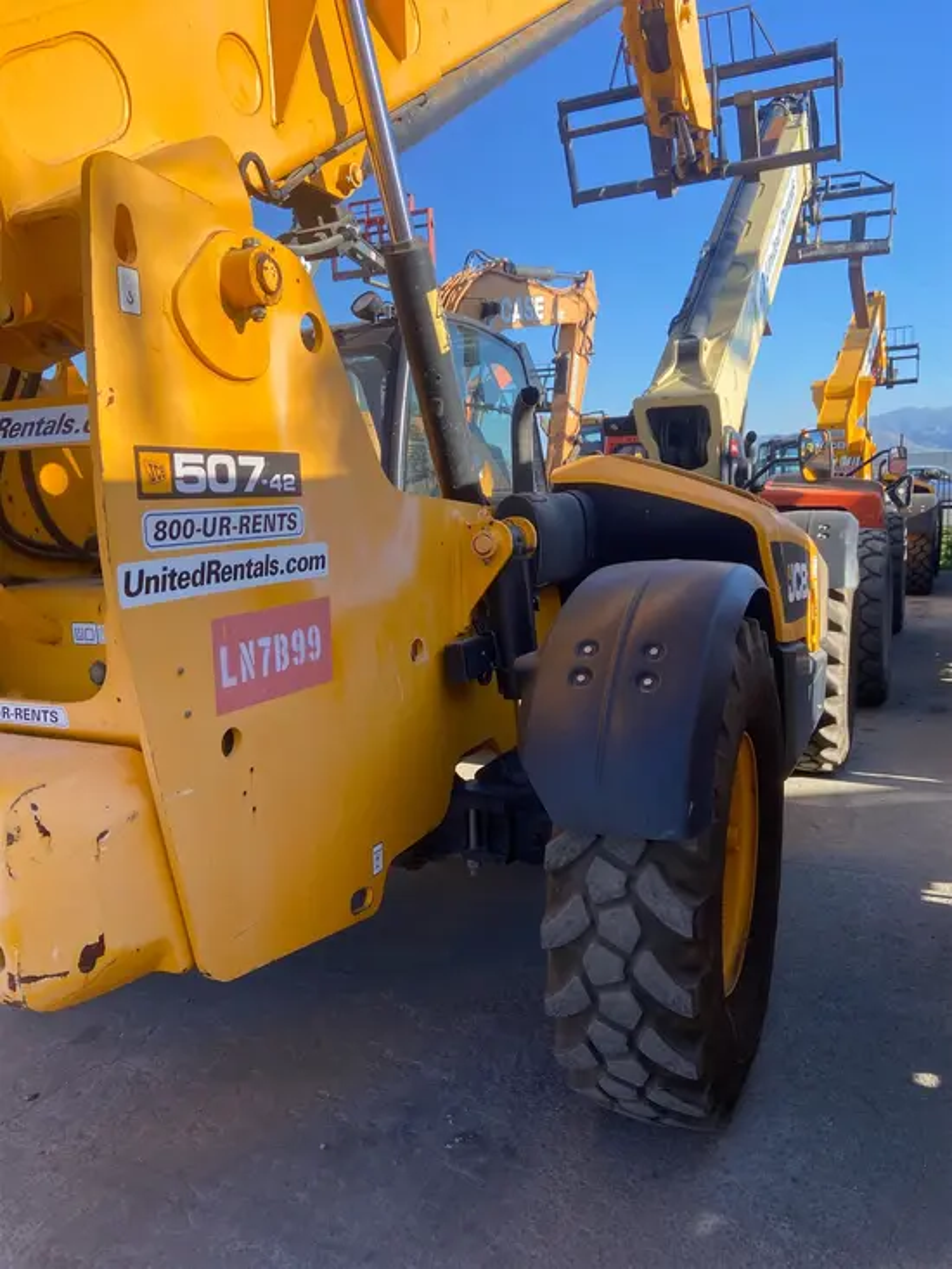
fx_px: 953
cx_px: 476
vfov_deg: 67.3
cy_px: 634
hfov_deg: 53.1
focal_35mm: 26
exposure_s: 1/1103
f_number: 1.8
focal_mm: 4.25
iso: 32
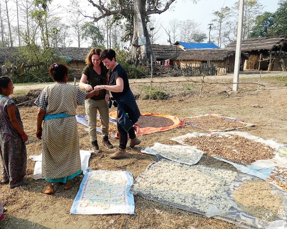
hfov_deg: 63.1
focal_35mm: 27
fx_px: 229
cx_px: 107
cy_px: 109
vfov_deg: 53.2
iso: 200
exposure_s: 1/800
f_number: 4
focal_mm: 3.6
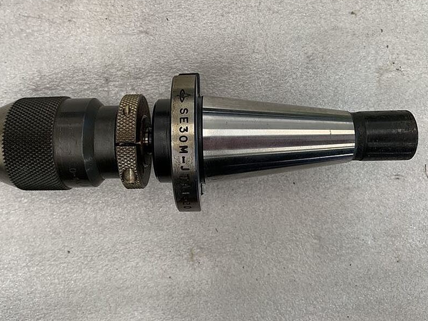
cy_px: 127
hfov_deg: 55.1
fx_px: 408
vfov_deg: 42.7
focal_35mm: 33
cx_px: 182
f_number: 1.8
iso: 100
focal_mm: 4.25
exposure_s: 1/90
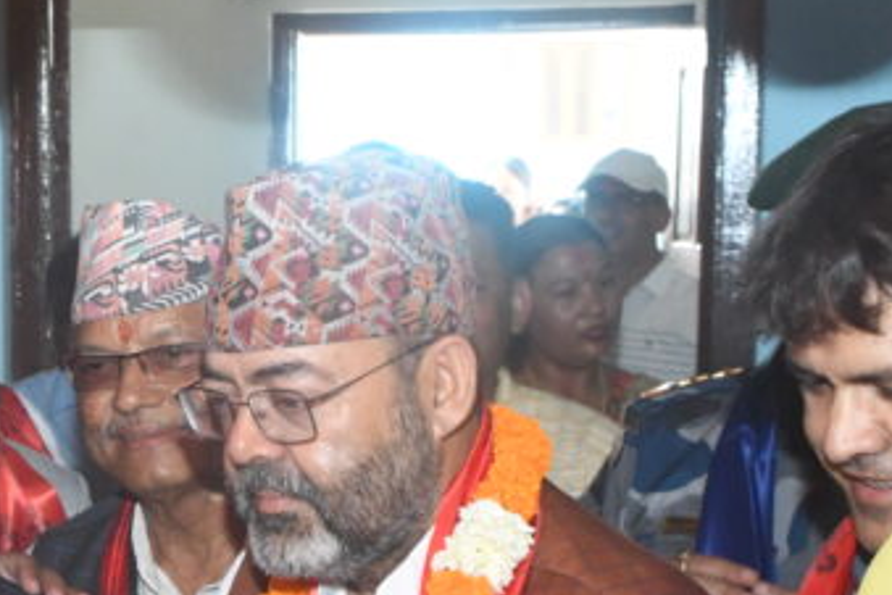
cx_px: -8
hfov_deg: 19.4
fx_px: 2527
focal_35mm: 102
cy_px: 534
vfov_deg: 13.3
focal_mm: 30
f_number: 4
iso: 5000
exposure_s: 1/160
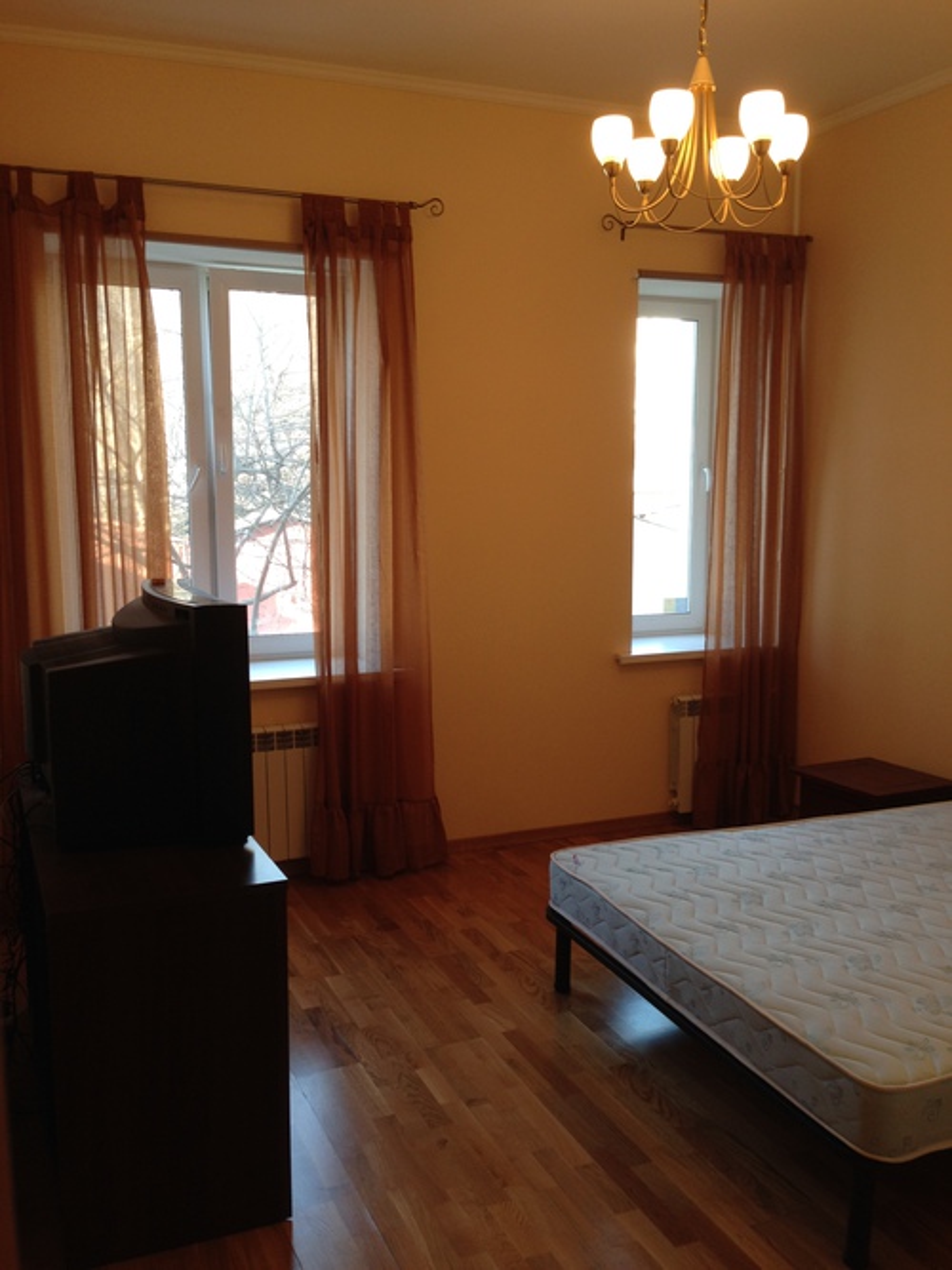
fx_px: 1210
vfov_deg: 55.4
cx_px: 476
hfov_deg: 42.9
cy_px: 635
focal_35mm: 33
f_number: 2.4
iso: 50
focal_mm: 4.12
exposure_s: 1/40
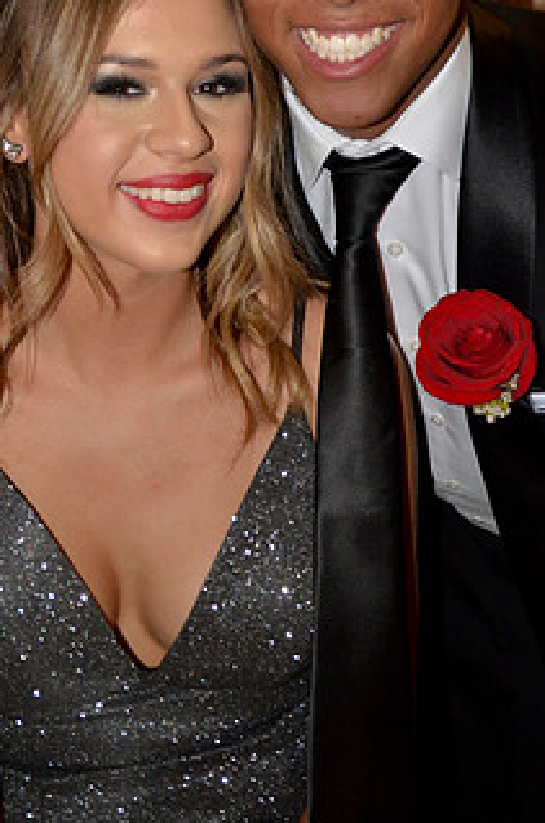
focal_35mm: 60
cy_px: 80
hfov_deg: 22.5
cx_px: 248
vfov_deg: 31.8
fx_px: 1370
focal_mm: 22
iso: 800
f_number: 3.5
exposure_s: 1/30
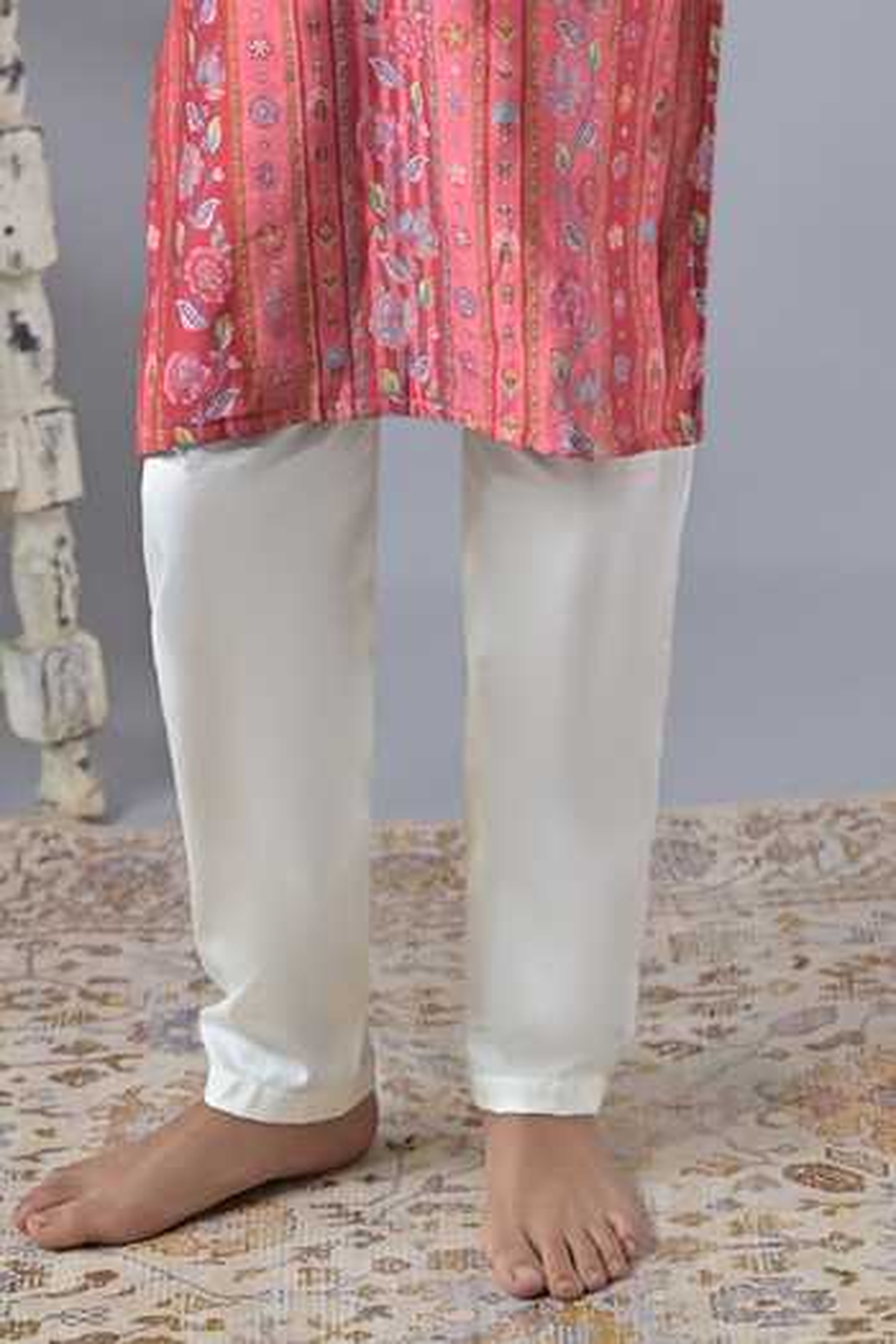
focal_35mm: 50
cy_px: 672
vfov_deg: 39.6
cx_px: 448
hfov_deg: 27.0
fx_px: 1867
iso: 1250
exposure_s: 1/160
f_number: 3.2
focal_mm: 50
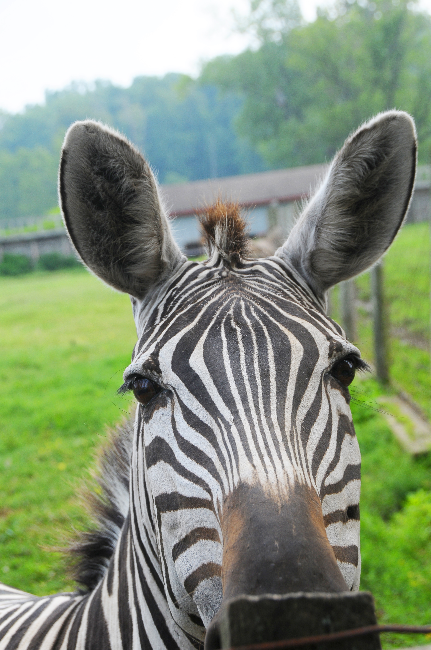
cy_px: 325
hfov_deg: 18.9
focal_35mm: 72
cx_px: 216
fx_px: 1296
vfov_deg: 28.1
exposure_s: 1/250
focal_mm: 48
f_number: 8
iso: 200
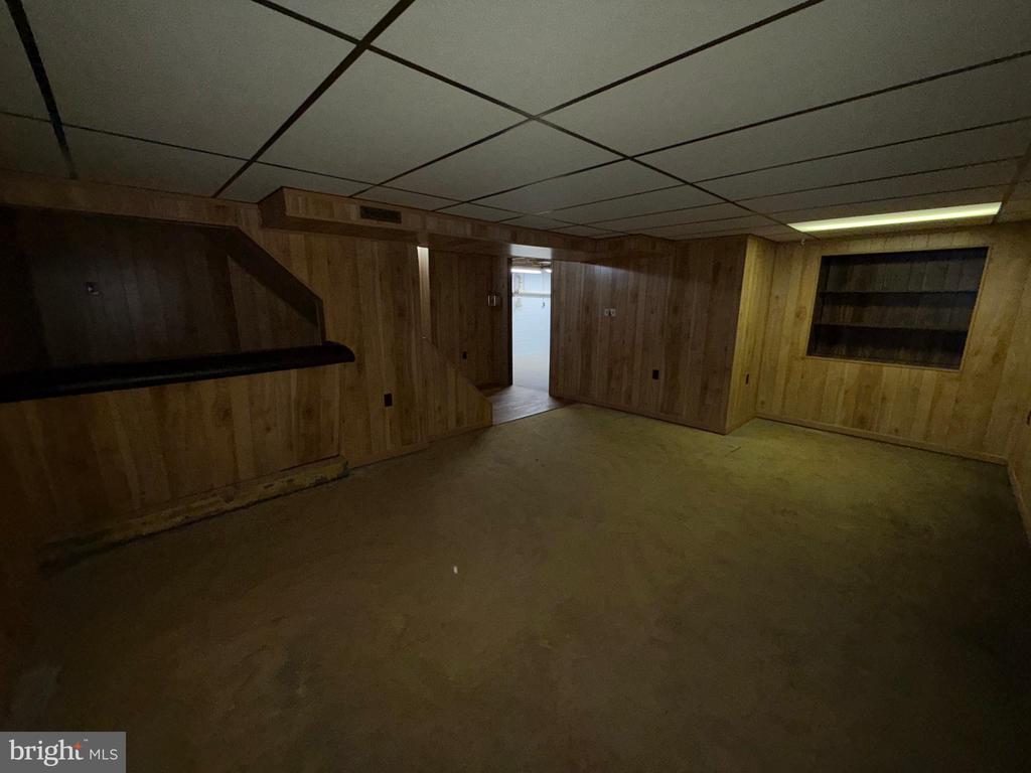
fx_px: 417
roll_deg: +0.5
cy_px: 386
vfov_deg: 85.7
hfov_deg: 102.1
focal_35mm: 14
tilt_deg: -12.8
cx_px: 516
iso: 125
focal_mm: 2.22
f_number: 2.2
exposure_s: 1/40
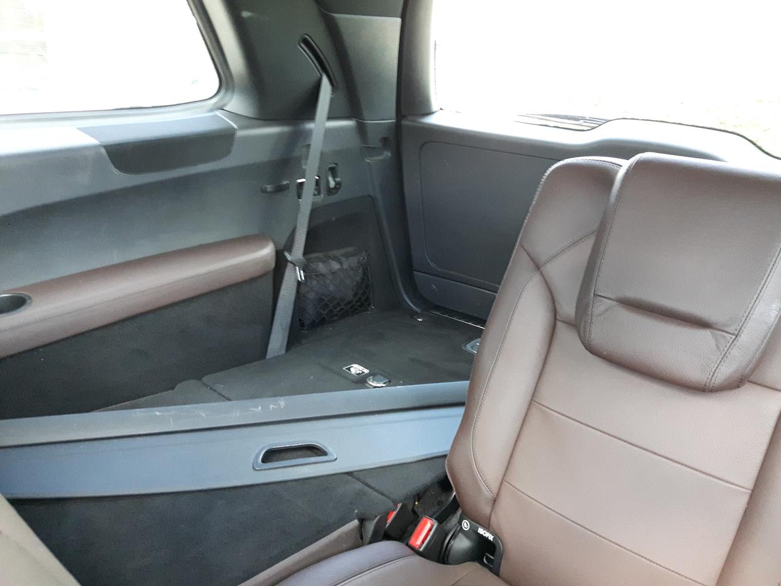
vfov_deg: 44.2
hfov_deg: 56.8
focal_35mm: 32
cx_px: 402
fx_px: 722
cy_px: 297
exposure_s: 1/17
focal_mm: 3.7
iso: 400
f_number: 1.9
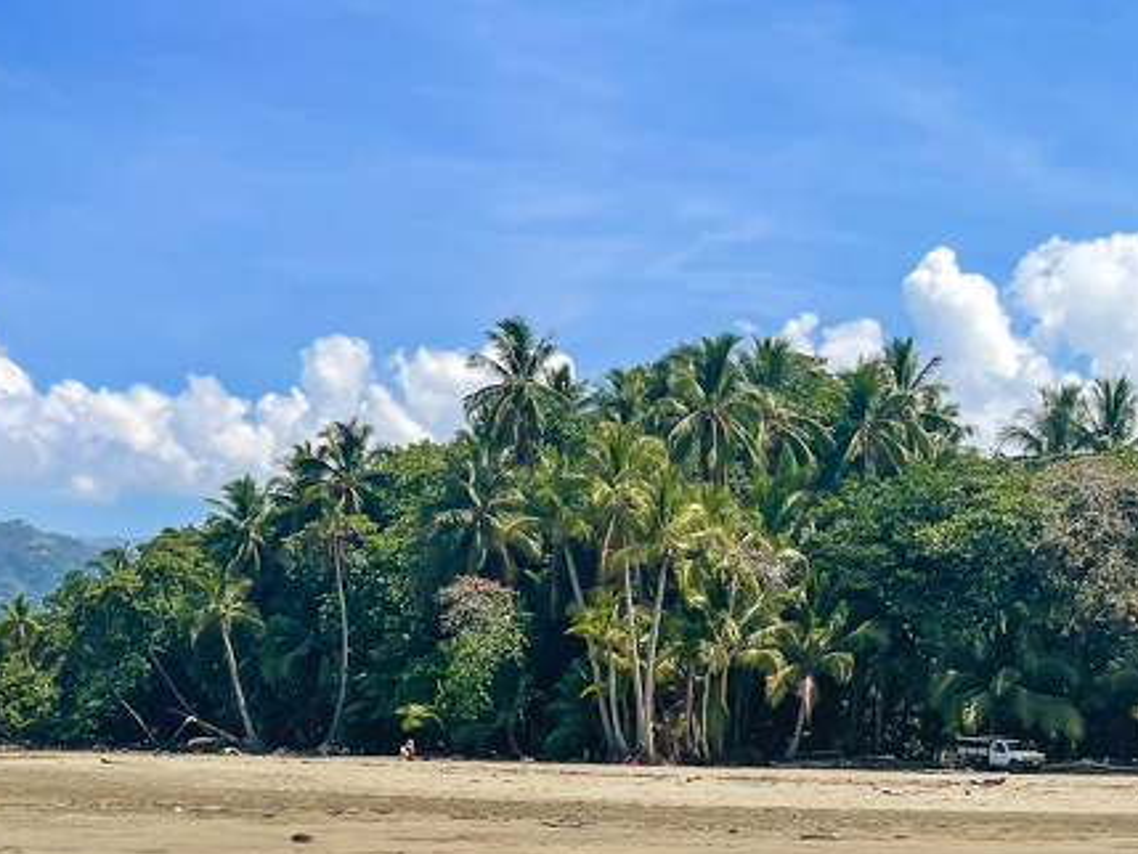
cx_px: 687
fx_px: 2039
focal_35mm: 62
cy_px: 804
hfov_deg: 31.1
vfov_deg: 22.9
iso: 32
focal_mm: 5.1
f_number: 1.6
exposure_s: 1/5000
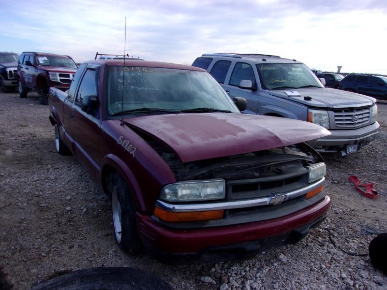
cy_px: 145
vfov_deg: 51.4
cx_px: 194
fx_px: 302
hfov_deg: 65.3
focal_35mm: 27
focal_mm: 4.9
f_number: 3
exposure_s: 1/400
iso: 80
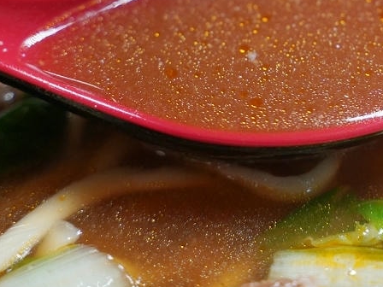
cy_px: -32
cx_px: 330
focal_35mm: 193
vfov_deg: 7.6
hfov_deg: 10.2
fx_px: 2135
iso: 320
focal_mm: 75
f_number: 4
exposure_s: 1/80
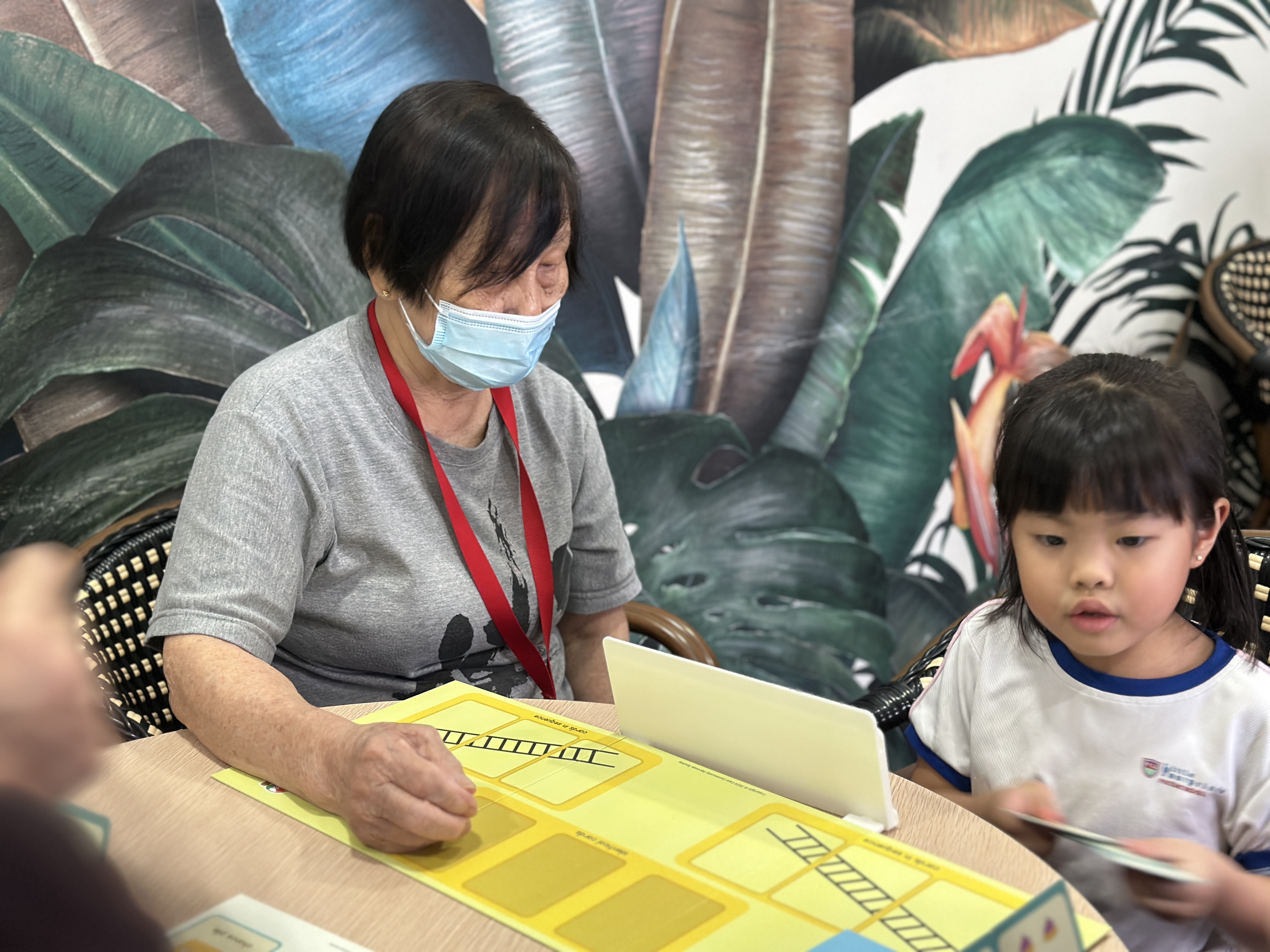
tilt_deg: -15.9
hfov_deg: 39.7
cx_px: 635
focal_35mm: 48
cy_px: 476
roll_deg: +2.5
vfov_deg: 30.3
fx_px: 1761
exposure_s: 1/33
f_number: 1.78
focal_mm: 6.86
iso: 320
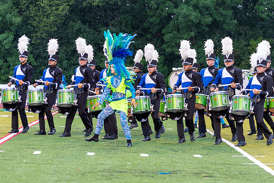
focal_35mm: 183
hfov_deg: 11.2
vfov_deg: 7.5
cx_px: 173
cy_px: 95
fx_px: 1393
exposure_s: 1/200
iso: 900
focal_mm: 125
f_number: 4.8
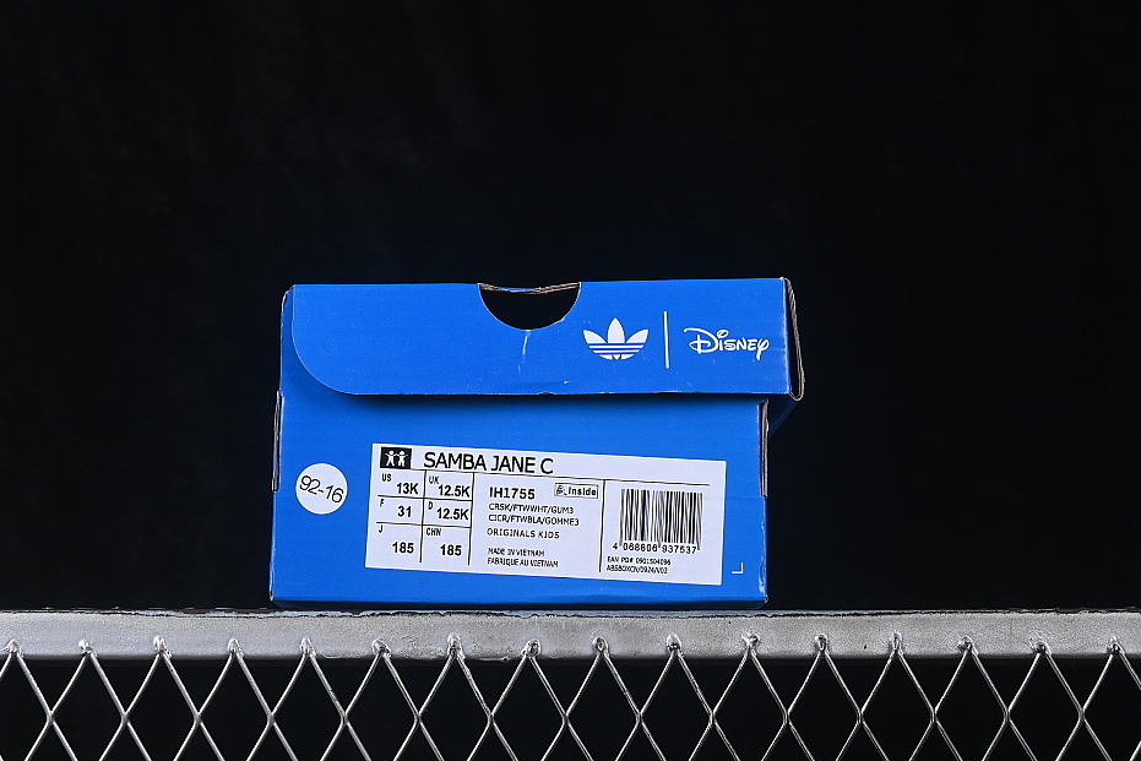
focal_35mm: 87
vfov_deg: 15.7
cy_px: 336
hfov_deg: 23.4
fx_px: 2758
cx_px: 545
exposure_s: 1/80
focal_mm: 50
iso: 160
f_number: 8
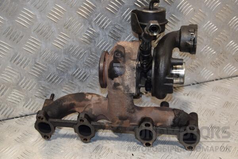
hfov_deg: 31.9
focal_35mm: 63
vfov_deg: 21.6
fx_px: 416
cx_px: 119
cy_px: 80
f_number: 4.8
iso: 800
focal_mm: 42
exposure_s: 1/160
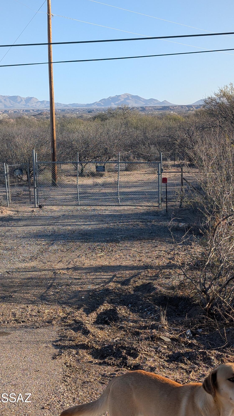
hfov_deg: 22.2
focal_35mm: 54
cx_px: 103
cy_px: 207
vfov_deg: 38.5
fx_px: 596
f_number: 1.68
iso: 22
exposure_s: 1/622
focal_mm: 6.9
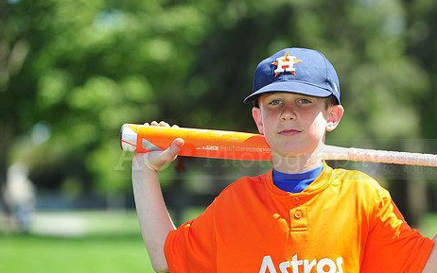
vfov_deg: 6.6
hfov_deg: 10.6
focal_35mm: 198
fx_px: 2359
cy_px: 151
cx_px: 269
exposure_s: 1/800
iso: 200
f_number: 4.5
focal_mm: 155
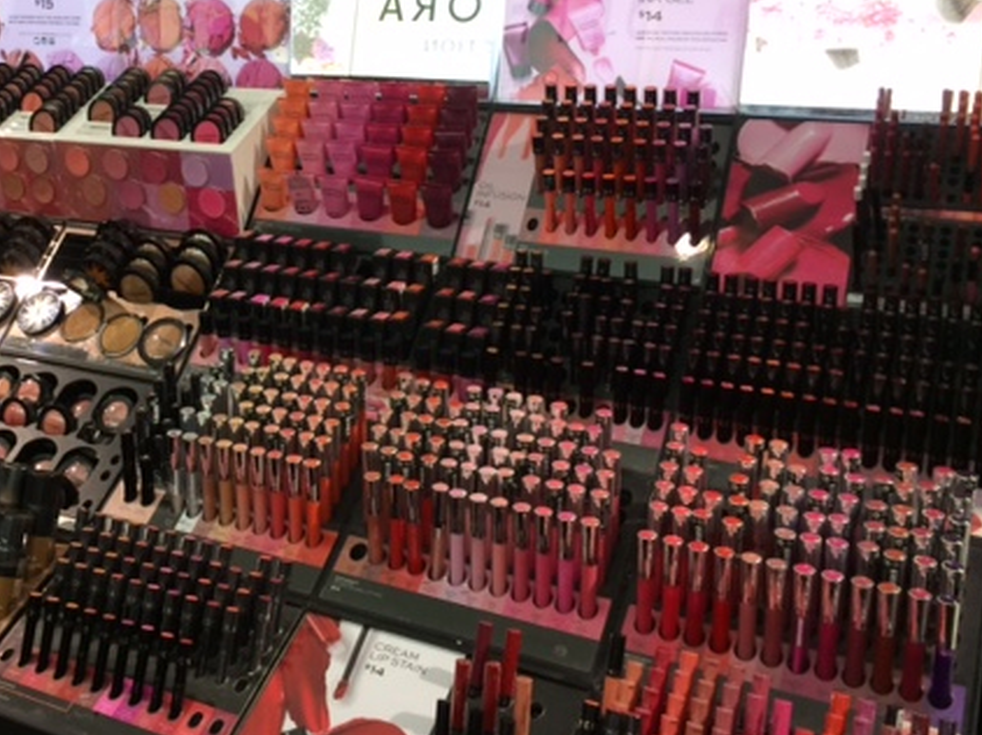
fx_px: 1247
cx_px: 270
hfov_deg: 41.9
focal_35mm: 44
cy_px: 240
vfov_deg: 32.5
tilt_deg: -13.7
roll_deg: +1.1
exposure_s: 1/30
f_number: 2.2
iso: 40
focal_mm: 4.15
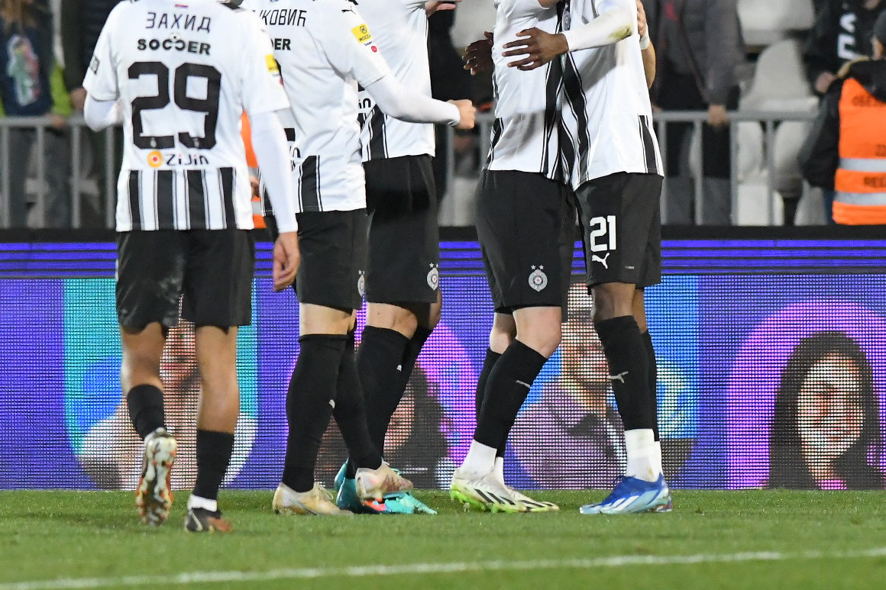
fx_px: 10310
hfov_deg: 4.9
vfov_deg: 3.3
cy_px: 189
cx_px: 409
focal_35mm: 419
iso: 6400
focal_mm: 300
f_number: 4
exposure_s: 1/2000
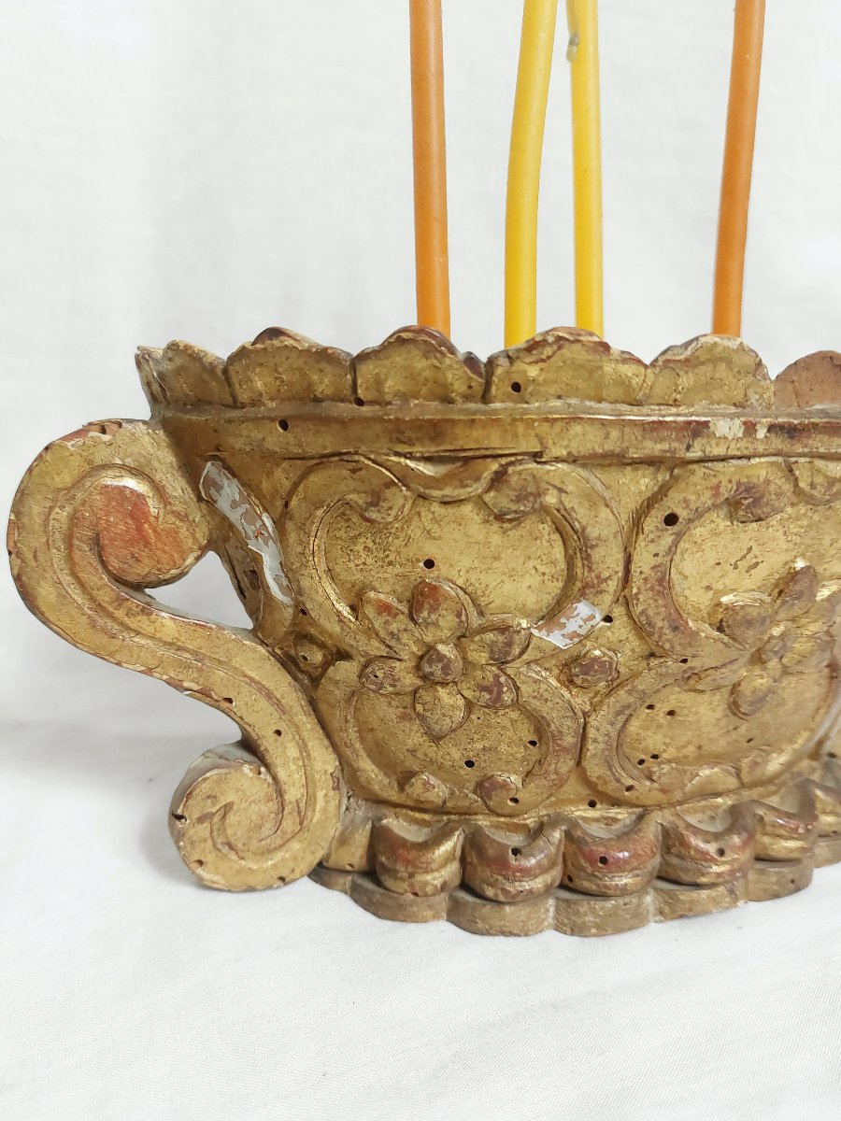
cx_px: 420
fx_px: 810
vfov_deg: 69.4
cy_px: 560
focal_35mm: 25
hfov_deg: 54.9
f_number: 1.8
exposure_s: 1/100
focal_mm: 5.23
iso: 320
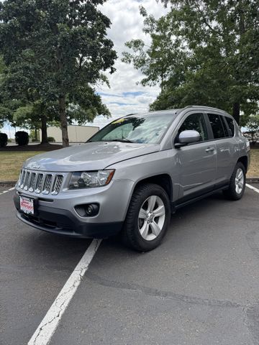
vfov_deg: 71.6
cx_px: 130
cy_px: 172
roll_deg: +1.8
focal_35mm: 24
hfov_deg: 56.8
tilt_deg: -8.0
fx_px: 239
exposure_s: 1/2331
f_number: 1.78
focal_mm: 6.76
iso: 80
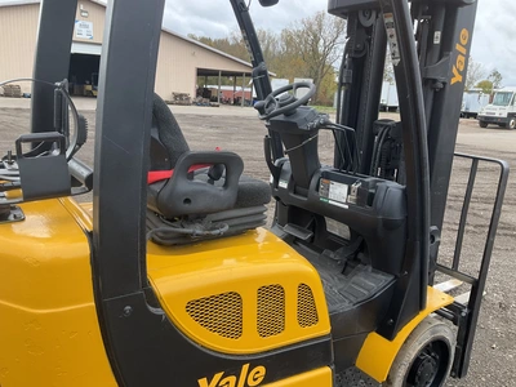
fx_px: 432
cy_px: 194
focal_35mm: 29
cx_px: 258
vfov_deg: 48.2
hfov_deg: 61.7
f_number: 1.8
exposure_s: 1/338
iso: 25
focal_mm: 3
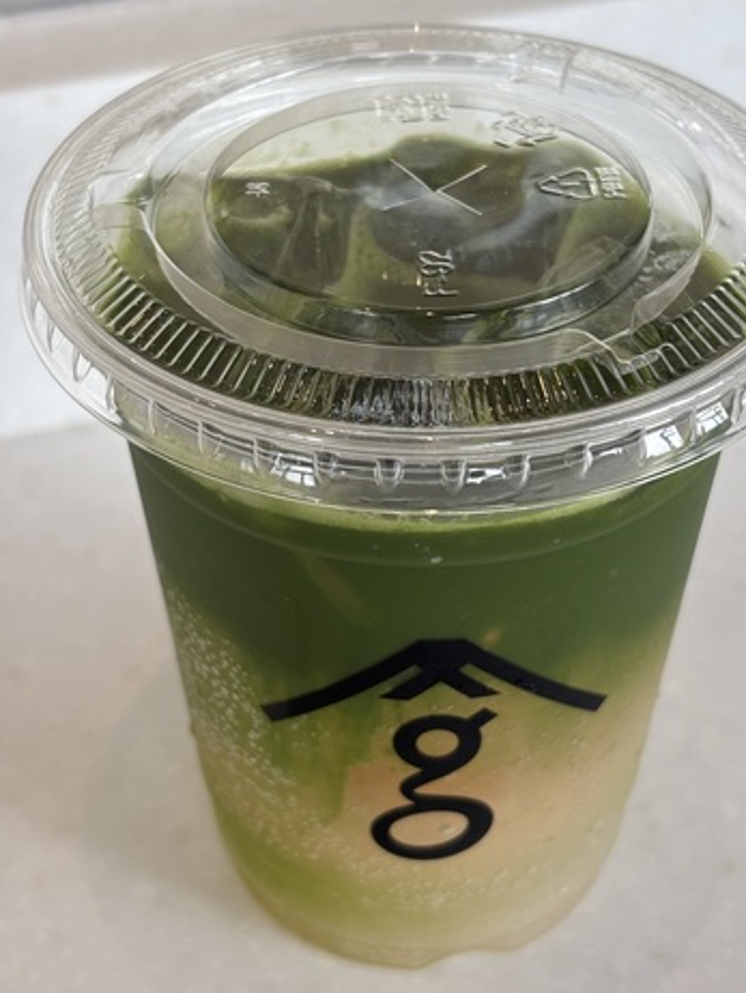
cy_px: 441
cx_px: 406
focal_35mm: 63
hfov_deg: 23.3
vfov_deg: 30.7
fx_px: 1809
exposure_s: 1/284
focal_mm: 5.96
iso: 32
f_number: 1.6
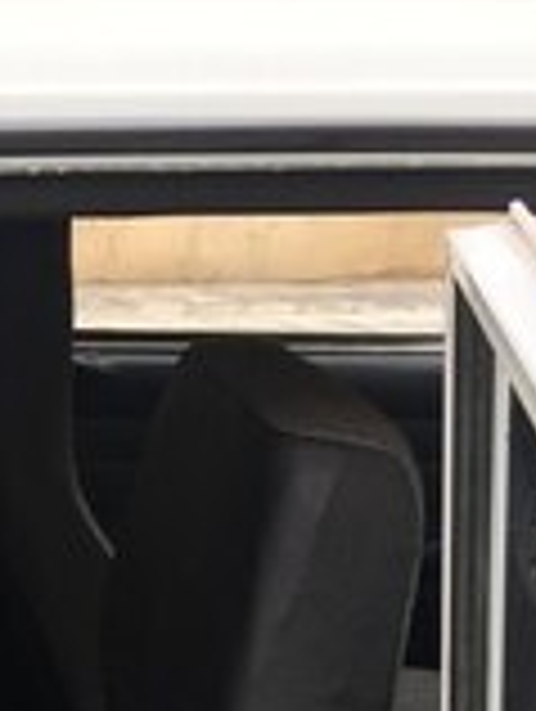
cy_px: 918
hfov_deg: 15.3
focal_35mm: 91
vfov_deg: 19.8
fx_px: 1874
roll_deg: -2.4
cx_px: -216
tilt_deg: -30.2
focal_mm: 4.15
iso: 25
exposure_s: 1/100
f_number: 2.2
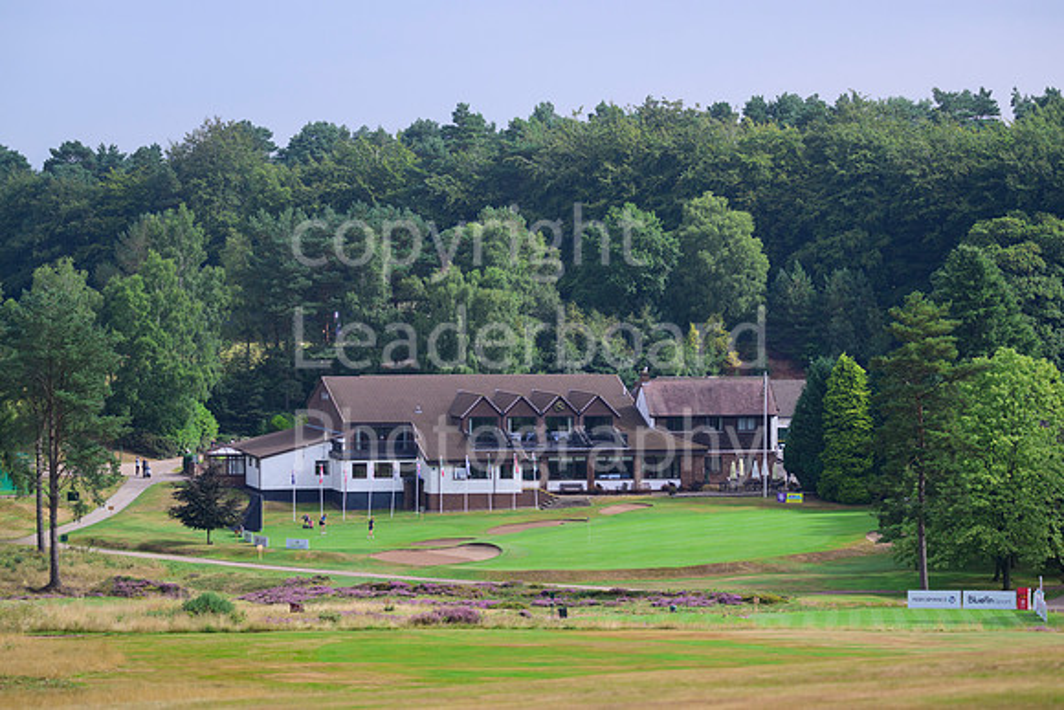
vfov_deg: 9.1
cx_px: 532
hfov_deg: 13.6
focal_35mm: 150
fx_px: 4448
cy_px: 355
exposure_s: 1/2000
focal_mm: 145
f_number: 5.6
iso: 500
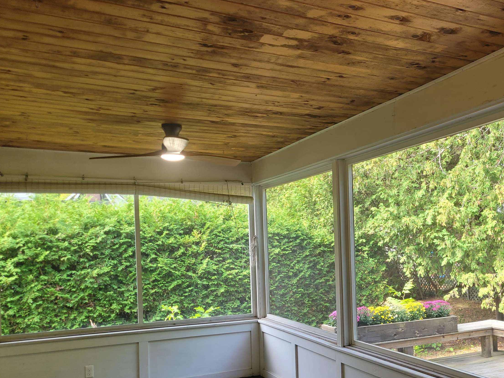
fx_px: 524
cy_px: 257
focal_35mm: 36
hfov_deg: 50.7
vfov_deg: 39.1
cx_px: 324
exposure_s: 1/120
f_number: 1.8
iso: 64
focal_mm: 5.4
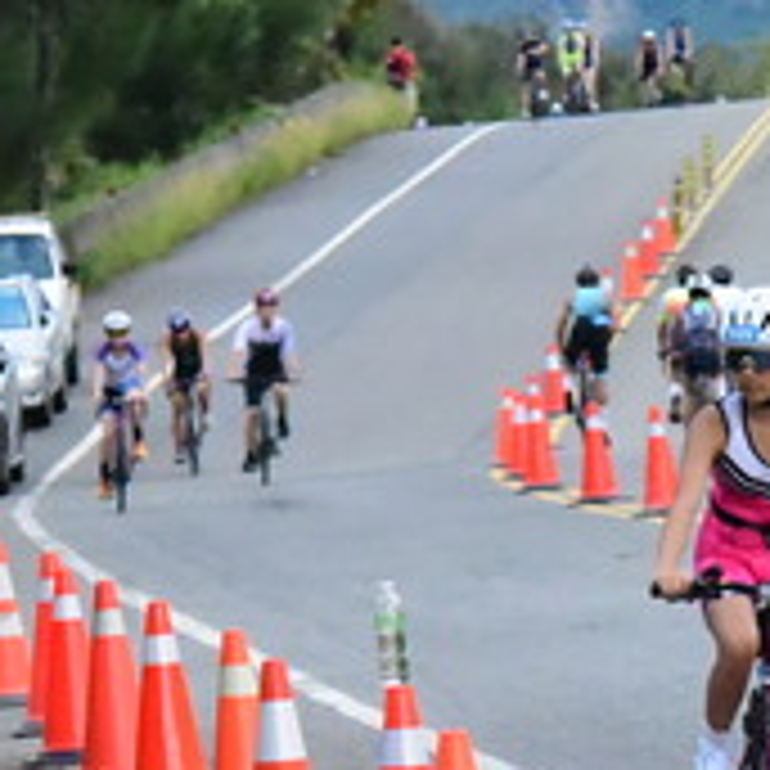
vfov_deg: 3.1
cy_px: 380
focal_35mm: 562
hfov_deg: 3.1
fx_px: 14143
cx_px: 775
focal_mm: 145
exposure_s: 1/4000
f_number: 10
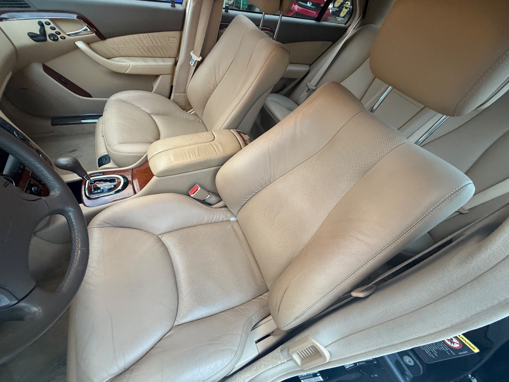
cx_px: 254
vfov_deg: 85.7
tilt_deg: -45.8
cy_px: 191
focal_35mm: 14
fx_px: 206
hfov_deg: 102.1
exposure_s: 1/87
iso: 320
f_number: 2.2
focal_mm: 2.22
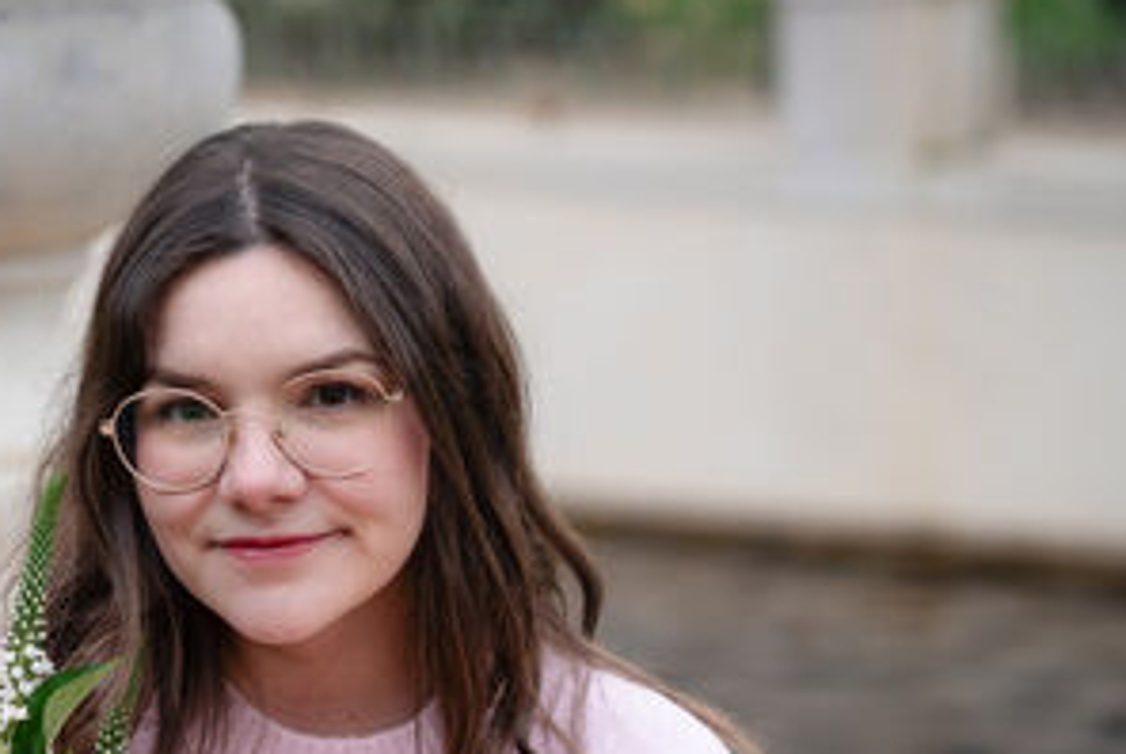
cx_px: 251
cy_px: 617
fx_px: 4258
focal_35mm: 136
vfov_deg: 10.1
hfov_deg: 15.0
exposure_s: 1/640
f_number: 2.8
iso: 500
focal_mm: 70
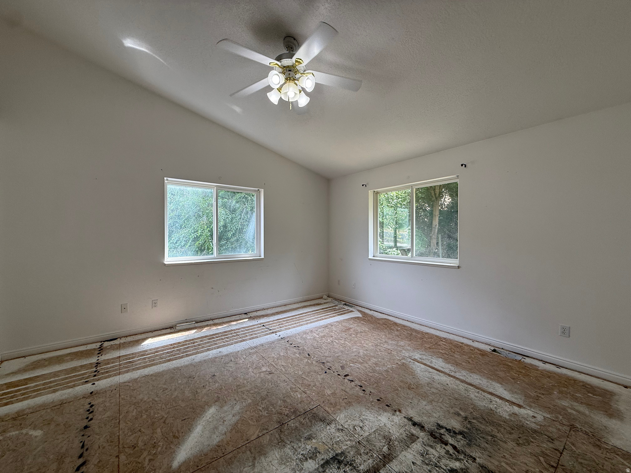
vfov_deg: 85.7
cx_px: 316
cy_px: 236
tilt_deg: +0.3
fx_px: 255
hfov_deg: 102.1
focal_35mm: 14
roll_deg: -0.1
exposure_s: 1/159
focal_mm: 2.22
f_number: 2.2
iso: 64
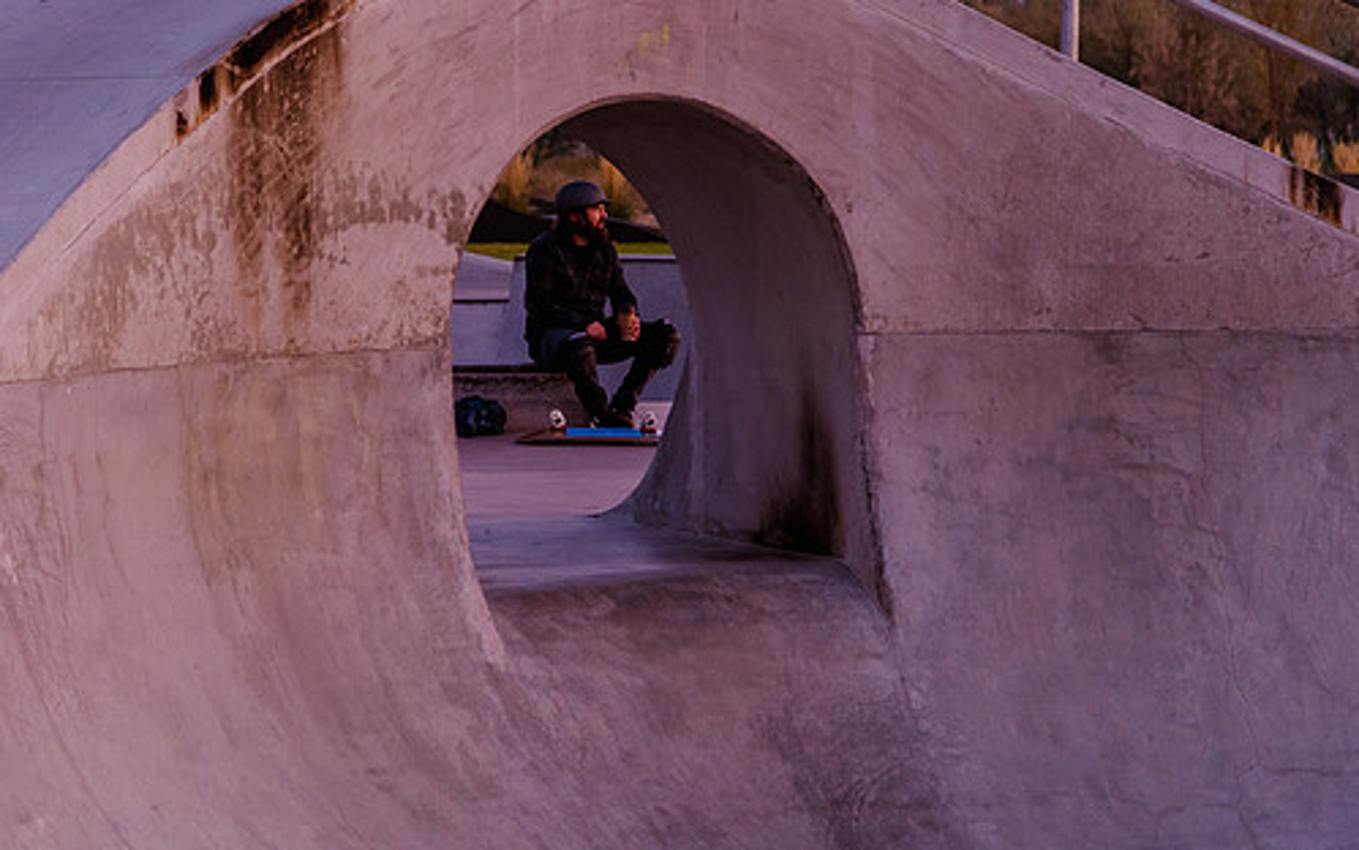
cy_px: 349
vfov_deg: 9.2
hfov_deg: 14.7
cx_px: 591
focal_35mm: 142
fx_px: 5260
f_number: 4
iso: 2500
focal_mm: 120
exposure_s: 1/60
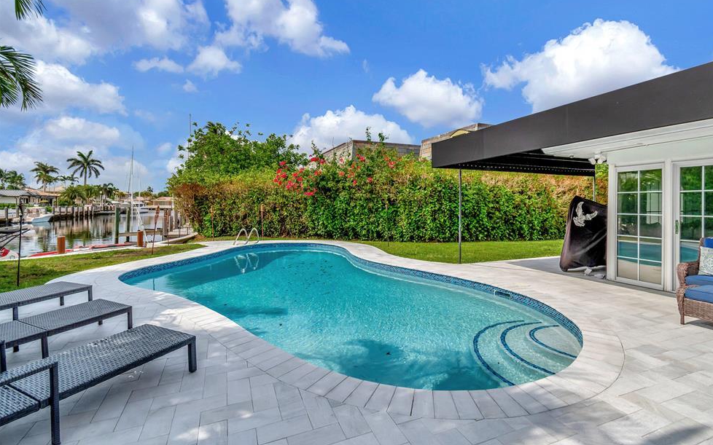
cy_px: 216
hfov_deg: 97.8
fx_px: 311
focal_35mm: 16
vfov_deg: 71.2
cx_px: 370
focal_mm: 10
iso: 500
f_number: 8
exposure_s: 1/2500
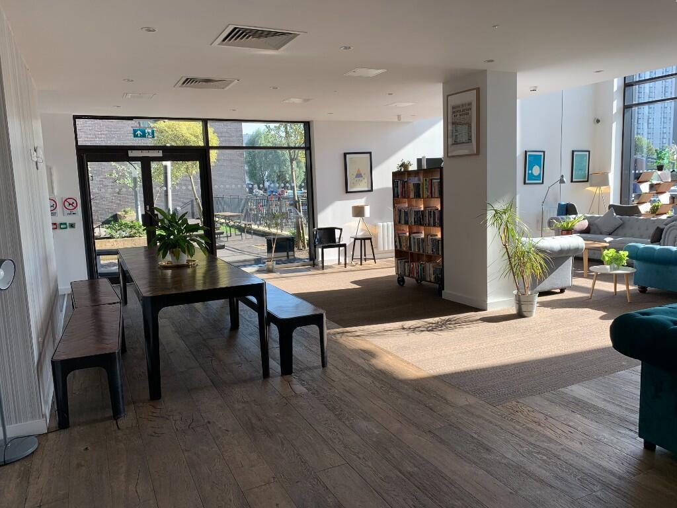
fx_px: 508
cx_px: 338
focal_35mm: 26
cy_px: 254
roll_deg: +2.6
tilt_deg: -7.3
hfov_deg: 67.3
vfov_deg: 53.1
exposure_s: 1/203
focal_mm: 4.25
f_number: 1.8
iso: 25
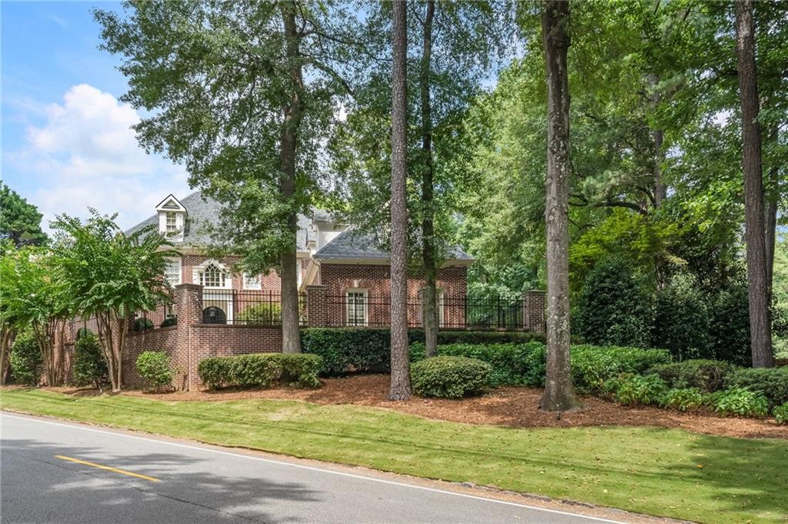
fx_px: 678
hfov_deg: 60.3
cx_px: 394
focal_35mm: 31
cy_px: 262
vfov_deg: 42.3
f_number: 16
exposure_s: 1/250
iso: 640
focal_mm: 31
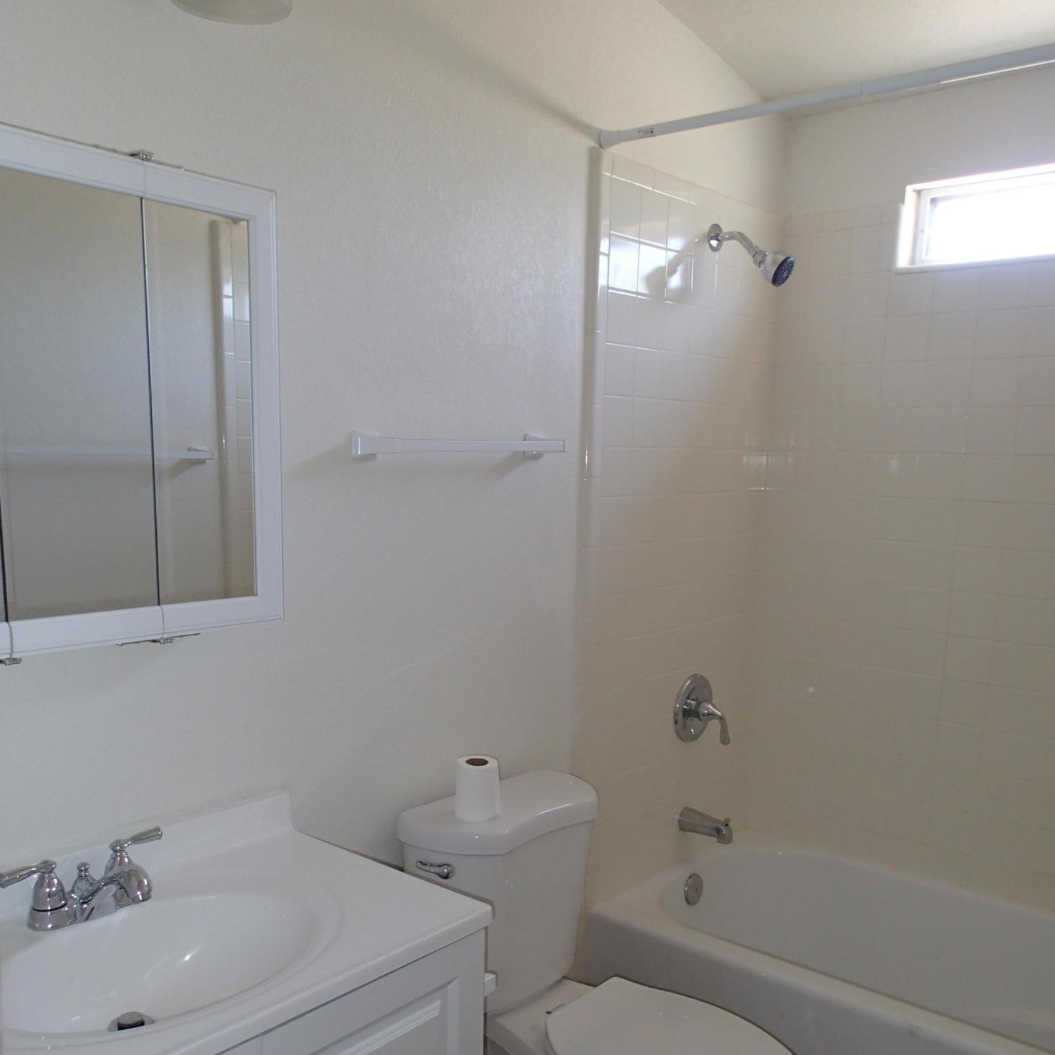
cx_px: 533
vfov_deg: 53.4
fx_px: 1034
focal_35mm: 30
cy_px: 668
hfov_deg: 54.0
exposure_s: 1/30
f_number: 2
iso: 200
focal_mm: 4.5
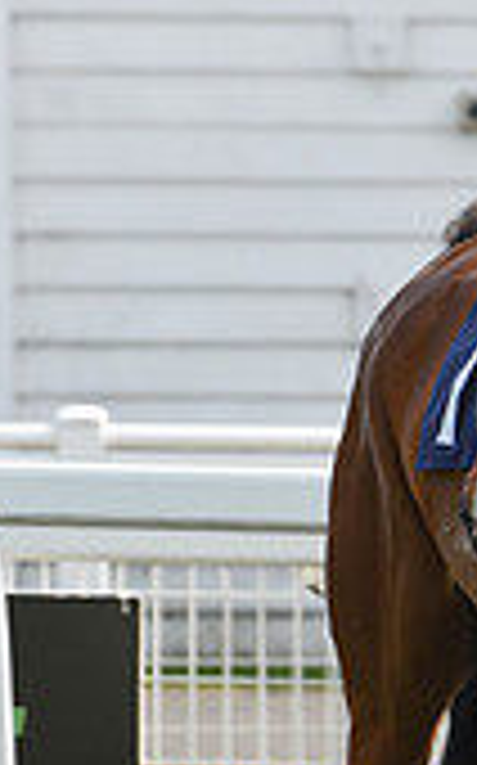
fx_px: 14459
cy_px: 686
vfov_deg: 3.0
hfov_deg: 1.9
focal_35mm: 694
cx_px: 1066
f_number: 5.6
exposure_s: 1/1250
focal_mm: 200
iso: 400
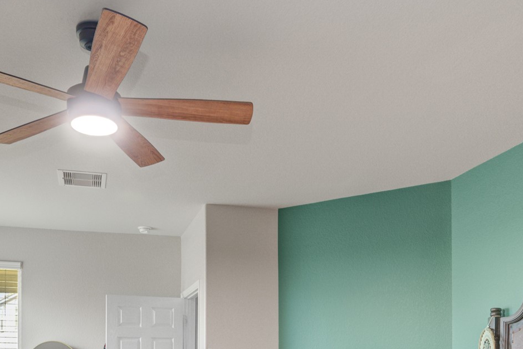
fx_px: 537
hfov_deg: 51.7
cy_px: 373
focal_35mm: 37
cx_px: 220
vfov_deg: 32.2
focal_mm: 16
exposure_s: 1
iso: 400
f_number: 8
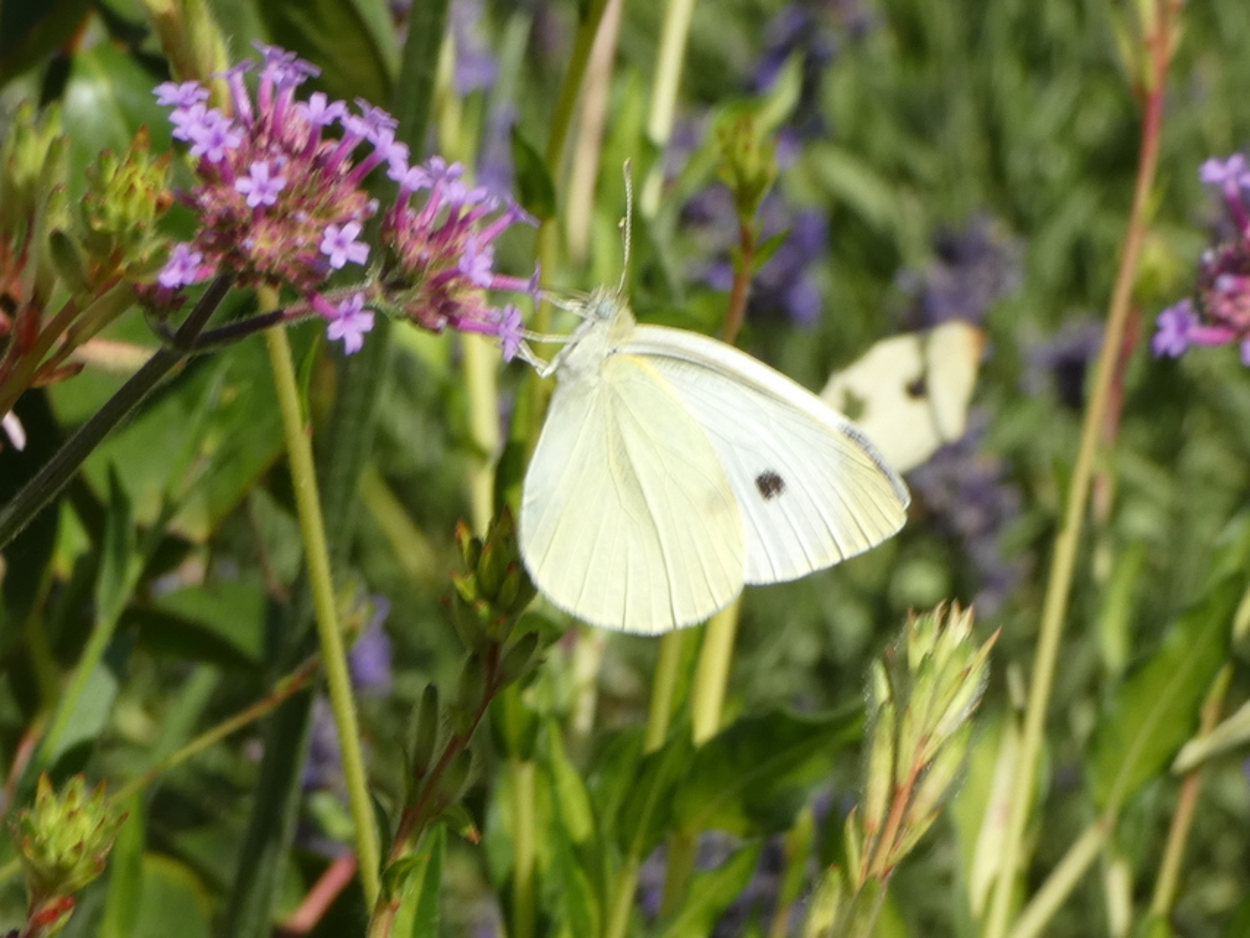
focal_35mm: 183
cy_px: 469
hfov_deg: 10.8
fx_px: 6609
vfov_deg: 8.1
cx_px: 625
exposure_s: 1/125
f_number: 5.5
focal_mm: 32.7
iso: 80
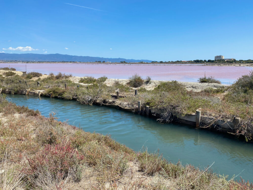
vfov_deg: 53.1
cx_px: 126
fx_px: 190
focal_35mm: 26
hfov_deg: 67.3
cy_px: 95
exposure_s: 1/3040
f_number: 1.8
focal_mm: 4.25
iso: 32
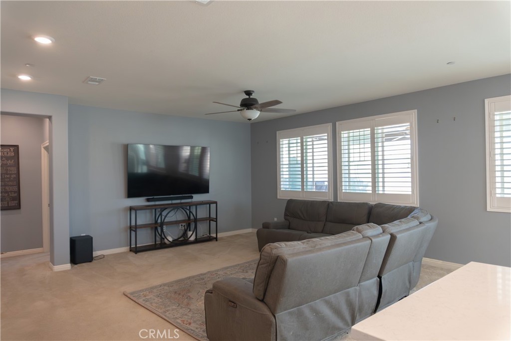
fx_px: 341
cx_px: 256
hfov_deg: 73.7
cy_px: 170
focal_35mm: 24
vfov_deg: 53.1
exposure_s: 1/320
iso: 2500
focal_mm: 16
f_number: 3.5
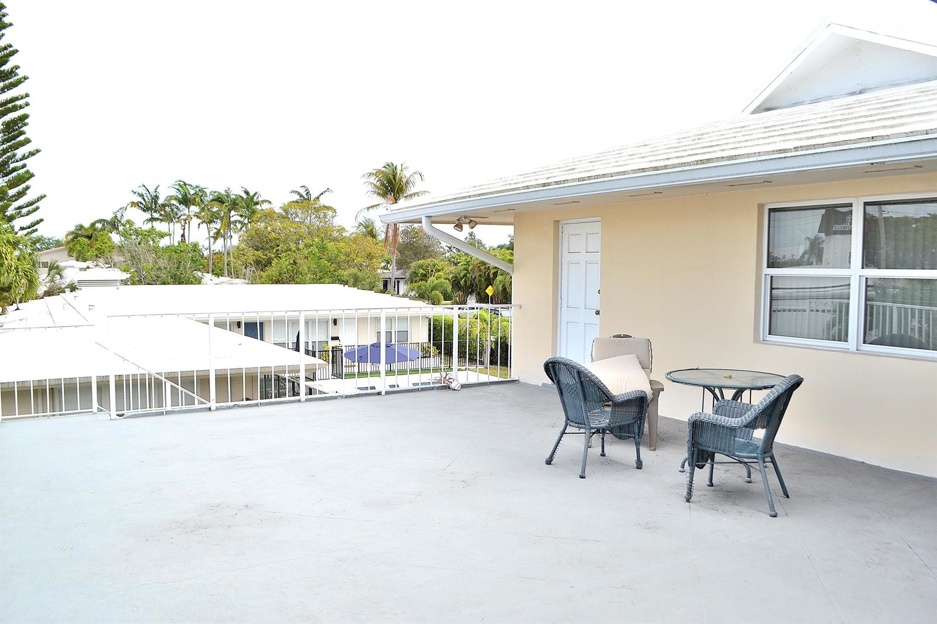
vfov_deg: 47.9
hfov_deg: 67.4
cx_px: 468
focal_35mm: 27
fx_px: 703
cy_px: 312
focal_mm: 18
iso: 100
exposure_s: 1/250
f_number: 8
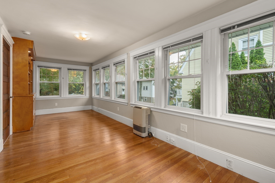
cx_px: 138
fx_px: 122
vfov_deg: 73.7
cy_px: 92
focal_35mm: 16
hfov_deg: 96.7
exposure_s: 1/10
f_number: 7.1
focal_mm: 16
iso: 320
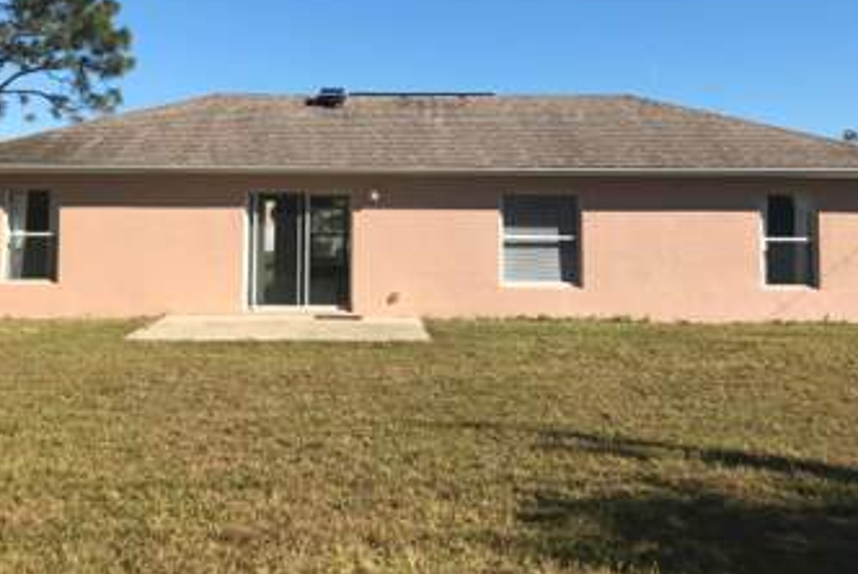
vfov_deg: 31.6
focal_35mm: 42
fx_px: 1002
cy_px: 177
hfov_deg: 46.2
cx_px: 372
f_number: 1.8
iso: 20
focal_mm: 3.99
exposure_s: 1/2519
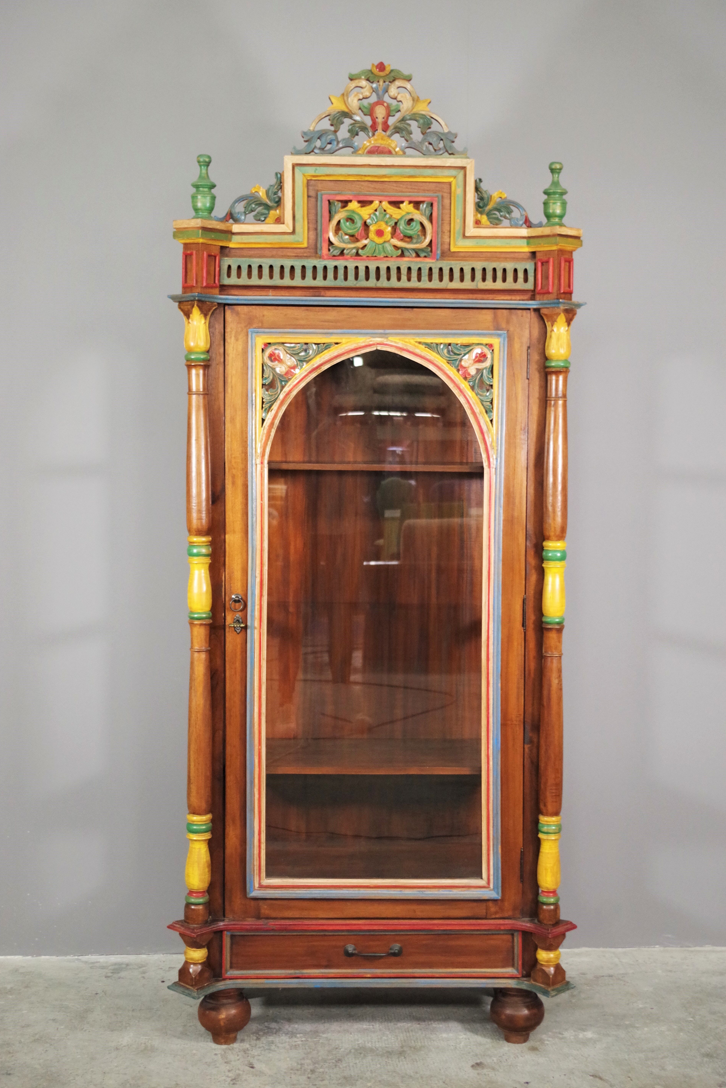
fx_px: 1603
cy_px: 549
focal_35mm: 53
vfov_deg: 37.5
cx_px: 368
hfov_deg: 25.5
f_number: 4.5
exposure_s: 1/80
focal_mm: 35
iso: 1600
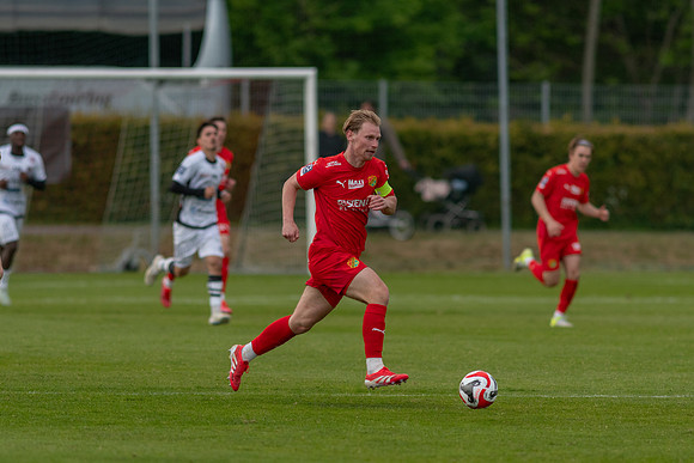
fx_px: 8830
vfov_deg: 3.0
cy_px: 232
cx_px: 347
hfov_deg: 4.5
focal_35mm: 458
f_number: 3.2
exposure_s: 1/1250
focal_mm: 300
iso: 640
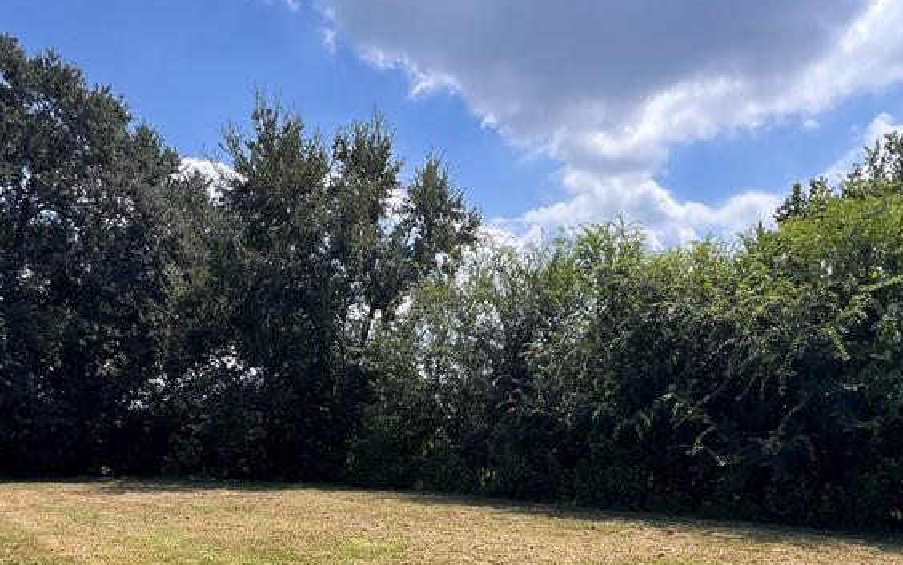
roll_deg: -0.7
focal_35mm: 25
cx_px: 474
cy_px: 493
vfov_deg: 45.4
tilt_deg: -4.5
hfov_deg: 72.5
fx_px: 615
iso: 32
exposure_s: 1/699
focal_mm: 1.57
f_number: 1.8
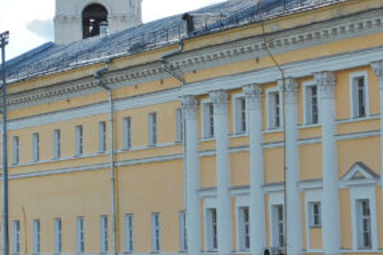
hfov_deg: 11.5
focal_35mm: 171
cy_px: -38
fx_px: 1818
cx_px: -208
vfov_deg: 8.0
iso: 100
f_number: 5
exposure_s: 1/400
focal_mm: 32
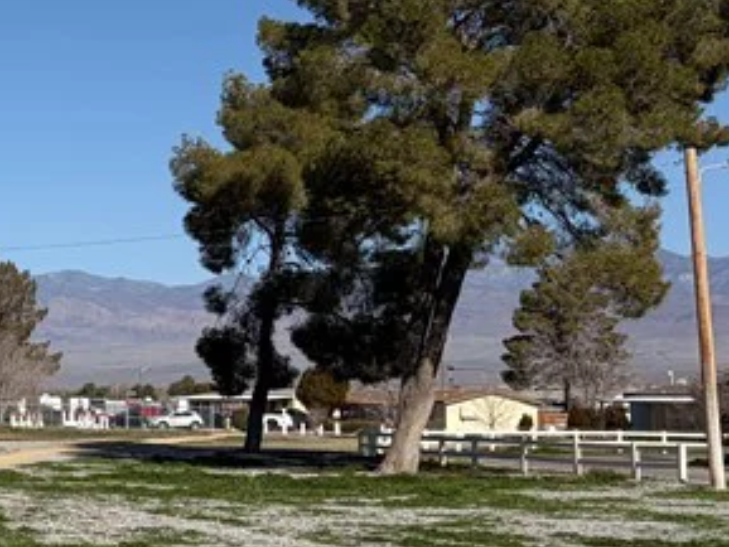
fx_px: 1938
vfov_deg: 16.1
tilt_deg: +4.0
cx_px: -333
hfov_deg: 19.0
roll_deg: -0.8
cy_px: 282
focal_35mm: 92
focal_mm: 5.96
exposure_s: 1/8850
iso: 50
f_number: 1.6
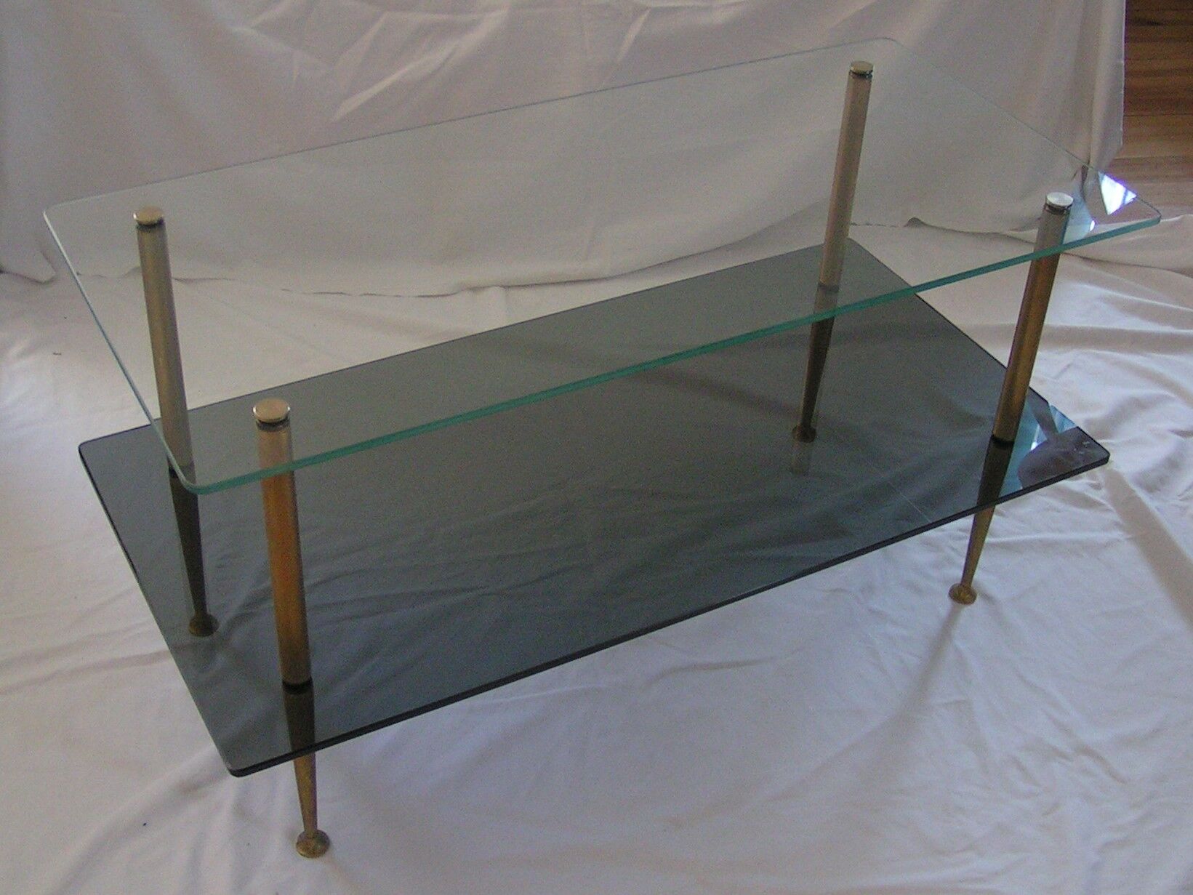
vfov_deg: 37.7
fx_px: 1310
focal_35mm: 38
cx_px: 596
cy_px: 448
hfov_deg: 49.0
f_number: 2.8
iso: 160
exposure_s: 1/40
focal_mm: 5.8
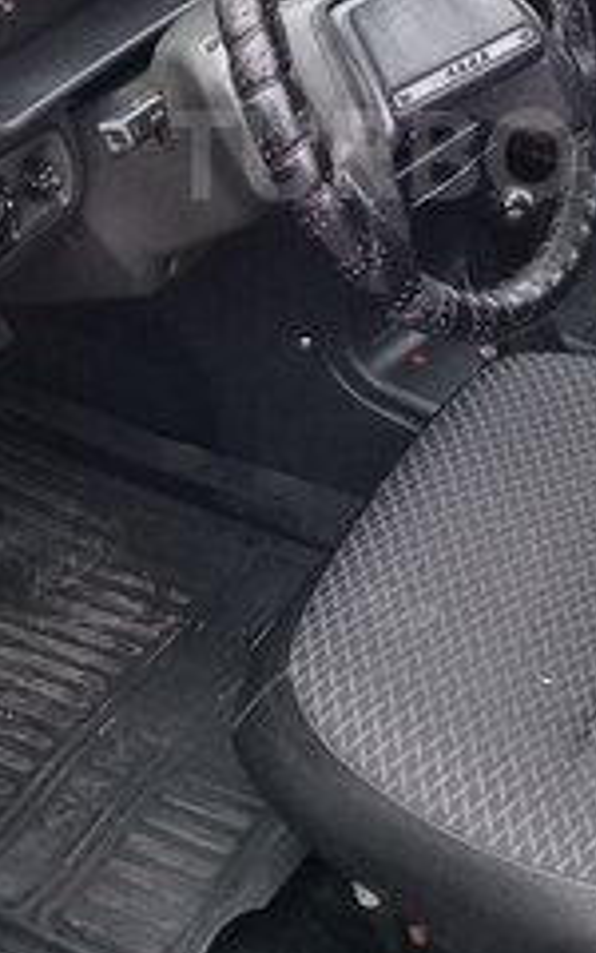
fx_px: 1767
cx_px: 473
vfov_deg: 29.3
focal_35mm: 68
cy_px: 155
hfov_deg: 19.0
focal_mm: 3.3
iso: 100
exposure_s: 1/33
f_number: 2.2
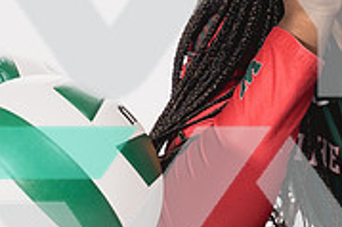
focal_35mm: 247
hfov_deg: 8.2
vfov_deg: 5.5
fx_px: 2344
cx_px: 430
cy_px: -22
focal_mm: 70
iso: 400
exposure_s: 1/250
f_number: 5.6
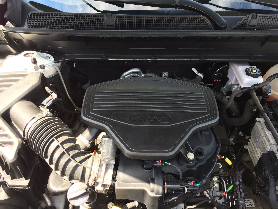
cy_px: 104
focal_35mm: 29
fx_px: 233
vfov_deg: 48.2
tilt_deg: -45.7
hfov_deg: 61.7
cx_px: 139
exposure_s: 1/120
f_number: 2.2
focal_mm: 4.15
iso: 32
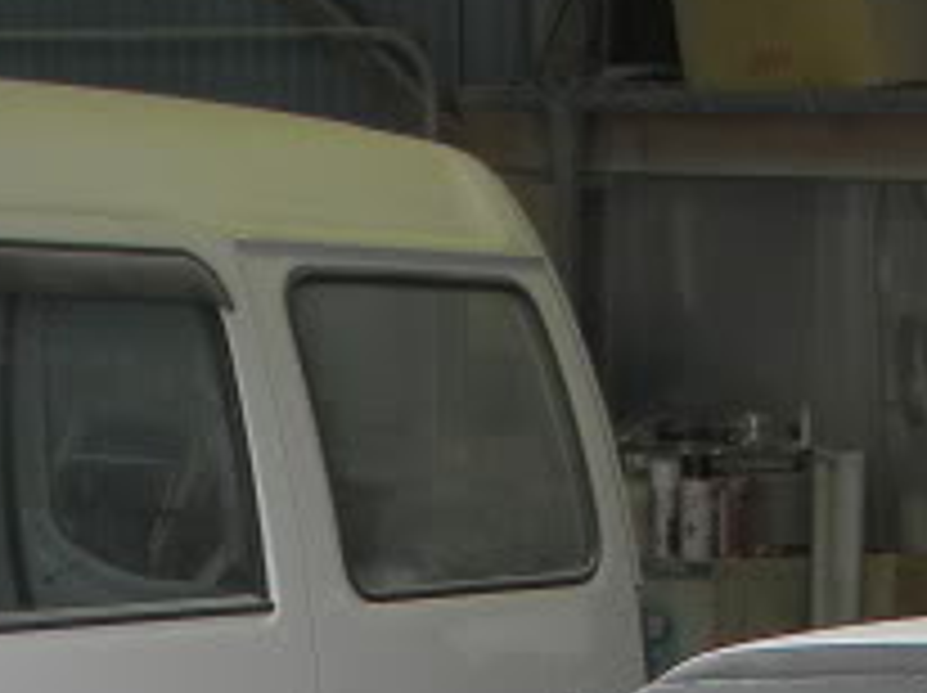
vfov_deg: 10.0
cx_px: 1512
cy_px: 1210
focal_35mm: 140
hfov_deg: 13.1
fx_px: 3745
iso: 80
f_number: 3.7
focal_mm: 6.4
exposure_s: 1/38
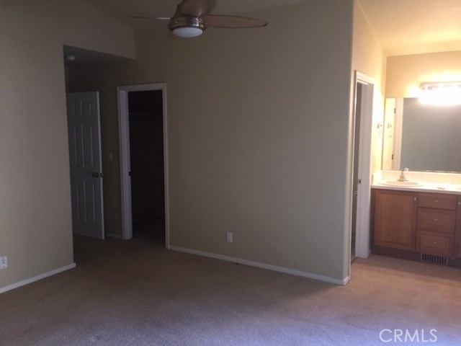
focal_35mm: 29
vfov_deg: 48.2
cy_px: 173
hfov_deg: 61.7
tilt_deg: -8.0
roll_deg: -0.5
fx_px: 386
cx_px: 230
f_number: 2.2
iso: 125
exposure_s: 1/30
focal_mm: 4.15
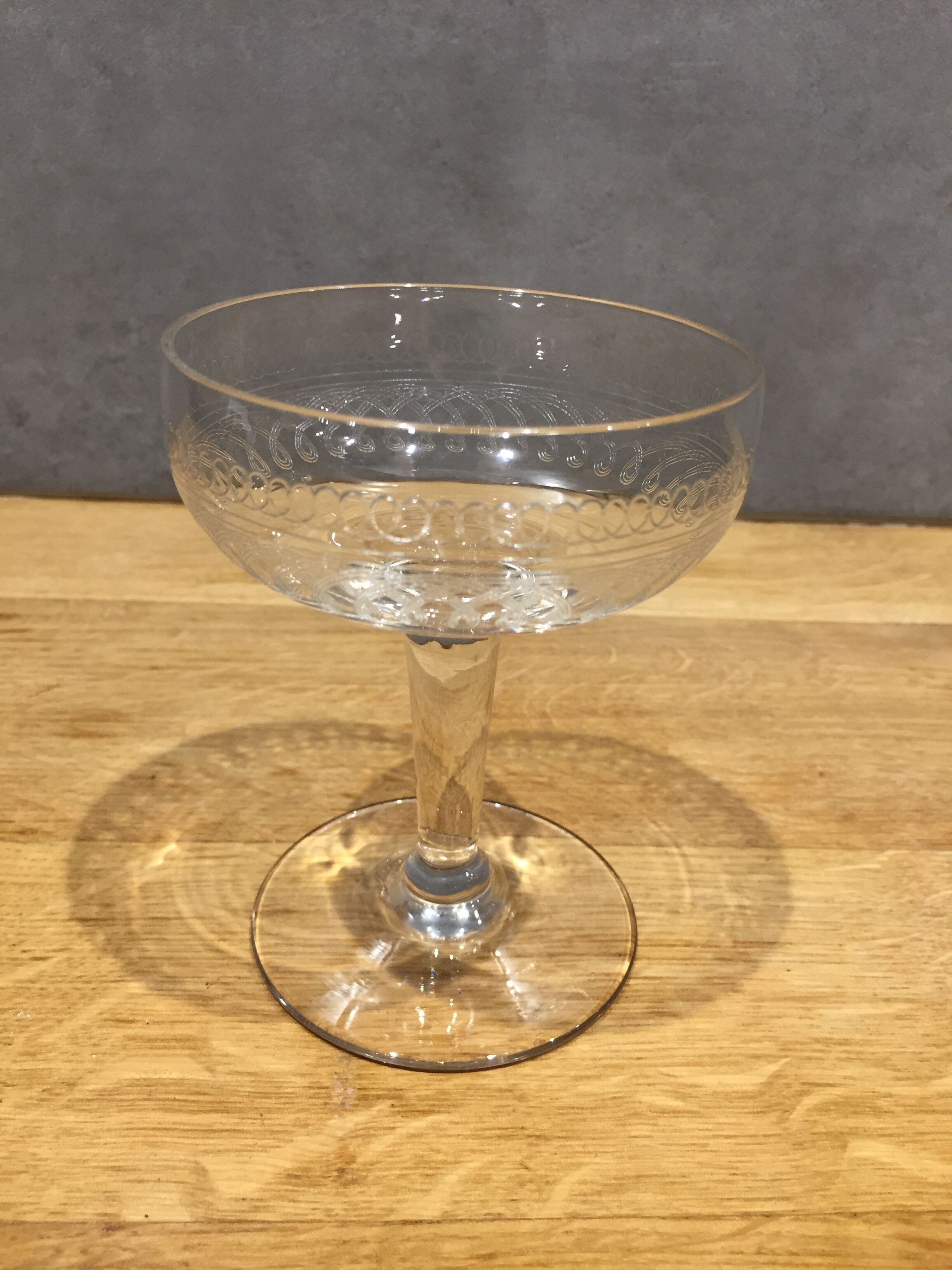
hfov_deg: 48.2
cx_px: 476
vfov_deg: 61.7
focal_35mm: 29
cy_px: 635
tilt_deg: -27.1
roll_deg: -2.1
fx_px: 1063
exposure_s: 1/33
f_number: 2.2
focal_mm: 4.15
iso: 125
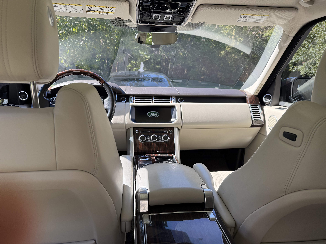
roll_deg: -1.1
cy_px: 122
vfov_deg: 56.8
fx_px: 226
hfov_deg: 71.6
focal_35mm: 24
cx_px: 163
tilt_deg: -13.3
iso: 100
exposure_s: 1/689
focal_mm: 6.76
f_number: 1.78
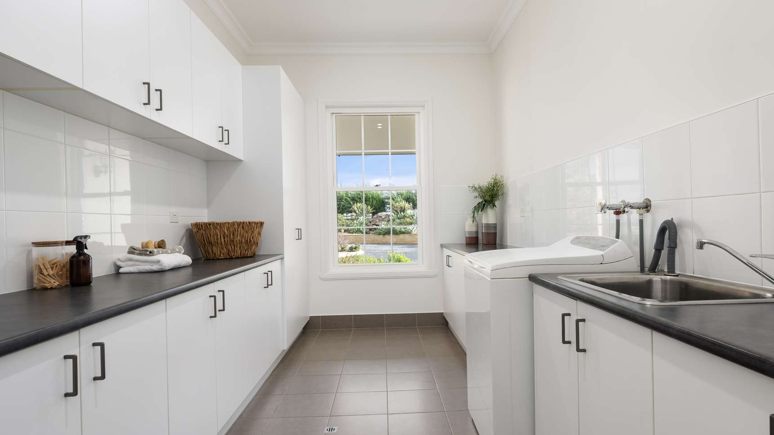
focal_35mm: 21
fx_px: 431
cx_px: 403
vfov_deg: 53.6
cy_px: 224
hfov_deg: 83.8
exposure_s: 1/3
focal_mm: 18
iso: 320
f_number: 9
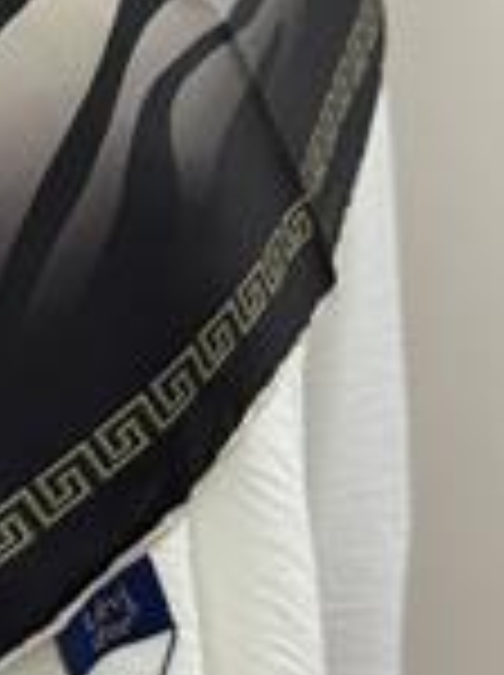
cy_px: -286
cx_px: -230
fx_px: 3329
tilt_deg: -3.9
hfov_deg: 8.5
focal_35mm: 171
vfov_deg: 11.2
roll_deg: -1.4
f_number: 1.78
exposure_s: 1/50
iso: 125
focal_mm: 6.76
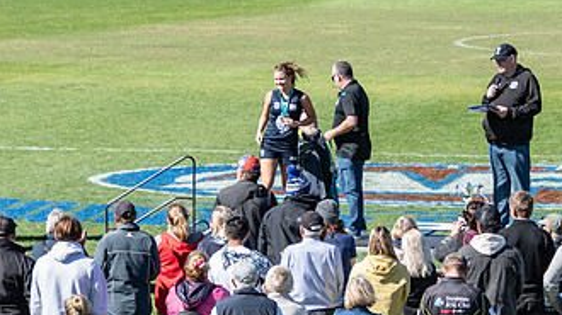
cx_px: 301
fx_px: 5033
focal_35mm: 338
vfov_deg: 3.6
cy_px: 139
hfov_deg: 6.4
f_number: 8
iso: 800
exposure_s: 1/2000
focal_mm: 122
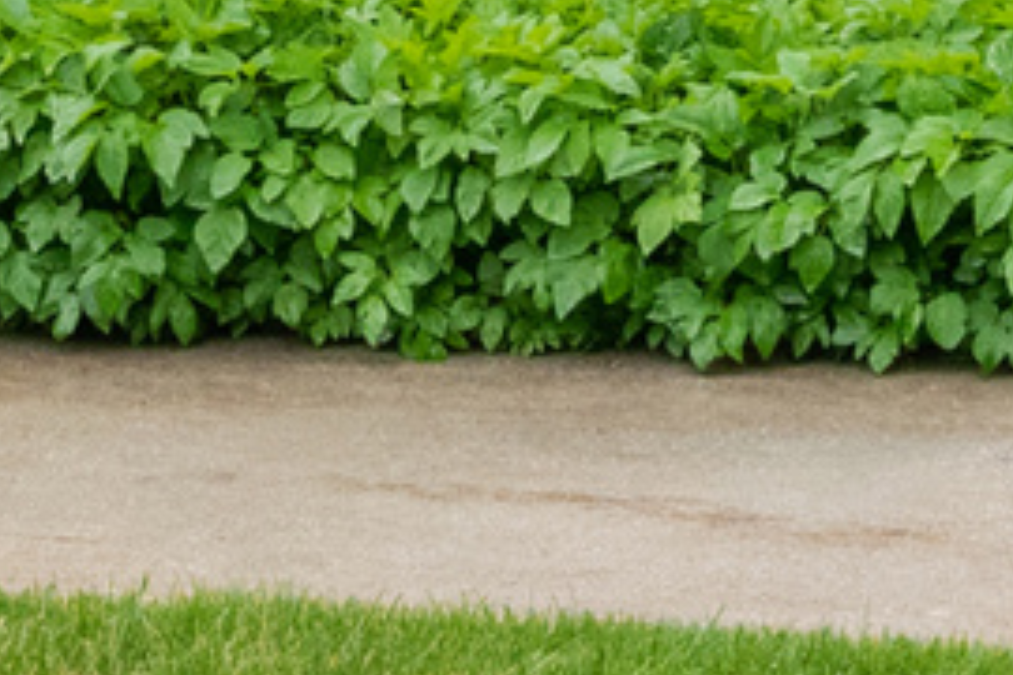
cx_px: 518
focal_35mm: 220
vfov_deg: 5.9
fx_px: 6190
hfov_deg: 9.4
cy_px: -1221
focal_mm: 29
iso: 3200
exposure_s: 1/200
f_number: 8
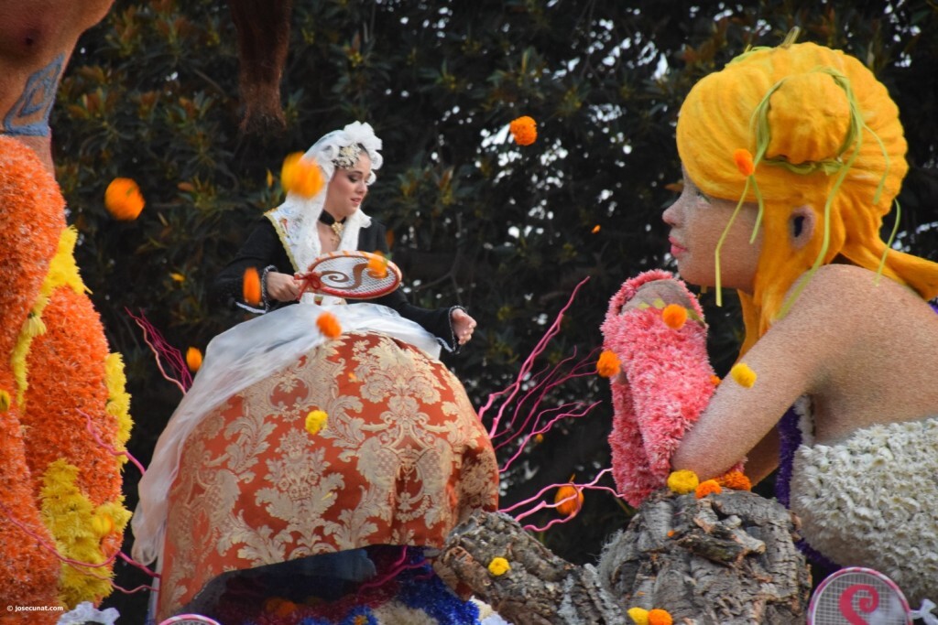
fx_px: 5472
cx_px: 469
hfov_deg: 9.8
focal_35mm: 210
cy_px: 312
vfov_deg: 6.5
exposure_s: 1/160
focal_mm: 140
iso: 3200
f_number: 5.6
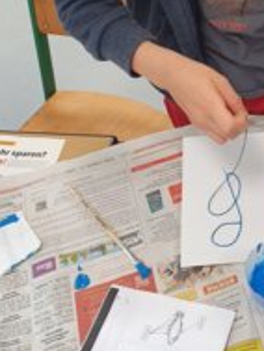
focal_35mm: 55
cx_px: 247
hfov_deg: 25.6
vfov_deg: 33.6
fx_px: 559
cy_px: 58
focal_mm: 4.32
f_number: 2.4
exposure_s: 1/100
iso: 250
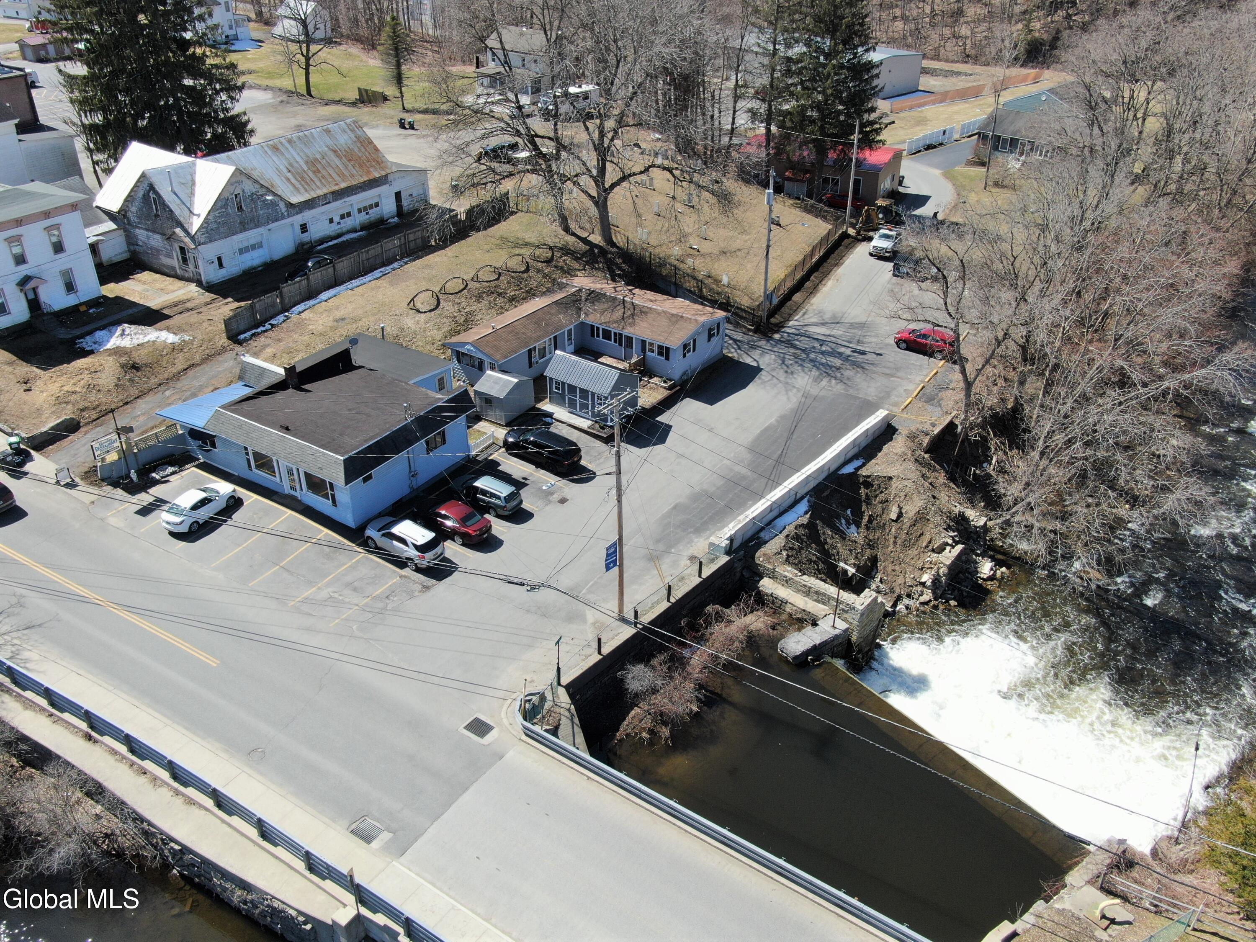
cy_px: 471
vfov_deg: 48.2
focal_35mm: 29
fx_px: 1052
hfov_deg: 61.7
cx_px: 628
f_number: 3
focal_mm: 5.11
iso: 100
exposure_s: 1/800
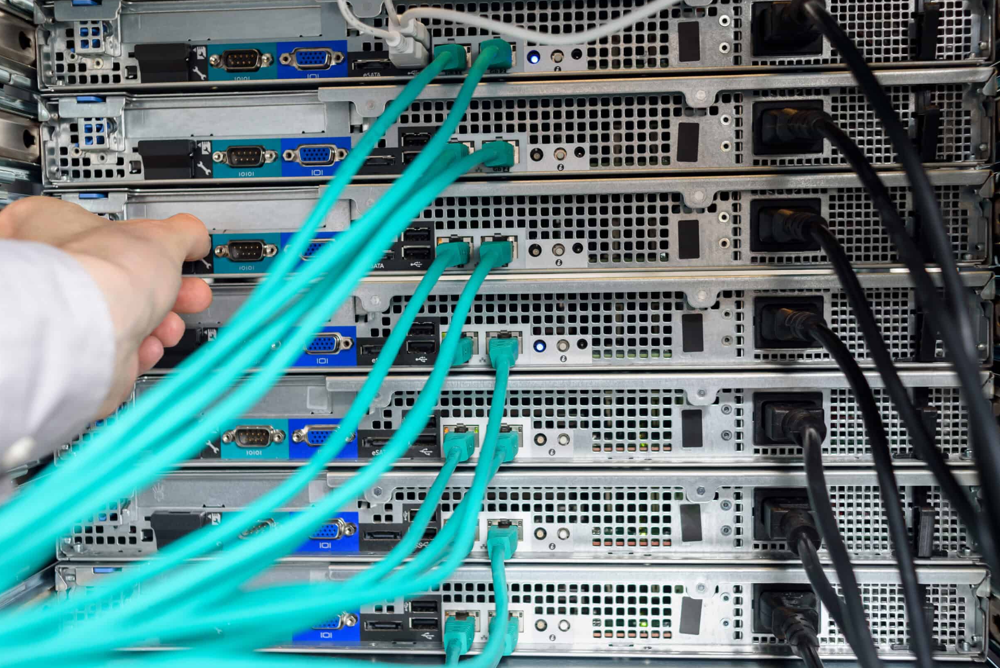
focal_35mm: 37
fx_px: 1028
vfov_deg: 36.0
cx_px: 493
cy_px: 350
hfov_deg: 51.9
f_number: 4.5
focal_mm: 35
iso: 100
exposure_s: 1/60
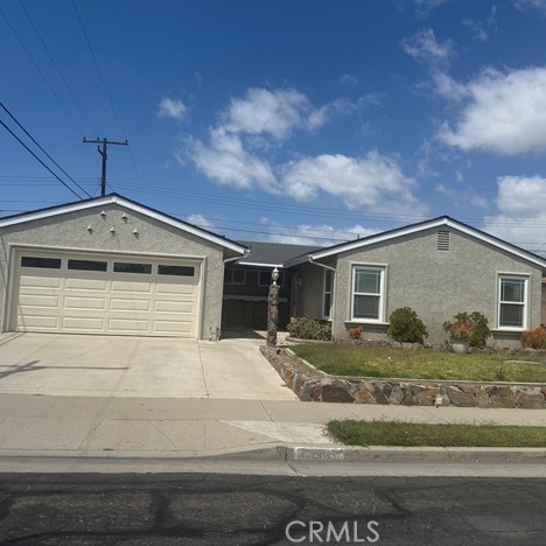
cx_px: 264
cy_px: 268
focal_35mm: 29
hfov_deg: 55.6
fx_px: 518
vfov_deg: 55.6
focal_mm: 6.76
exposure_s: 1/9091
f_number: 1.78
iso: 80
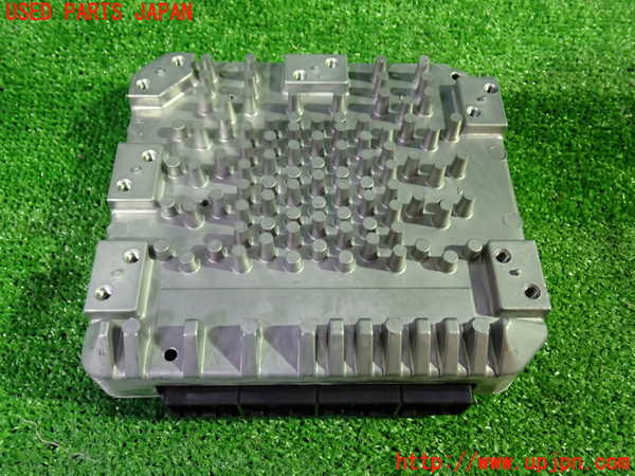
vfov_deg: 46.8
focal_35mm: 30
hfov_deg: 60.0
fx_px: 550
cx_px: 318
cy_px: 238
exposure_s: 1/30
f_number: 2.3
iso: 640
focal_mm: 5.4
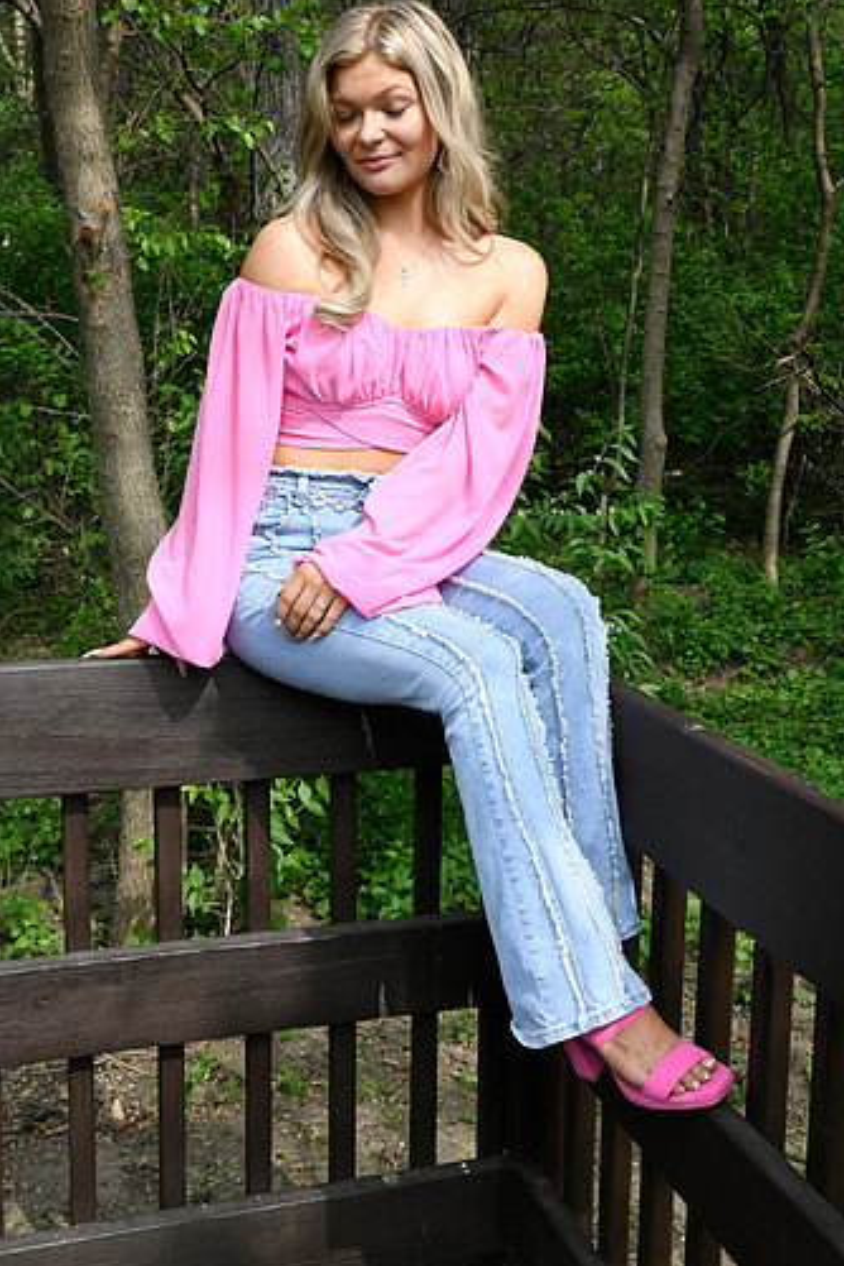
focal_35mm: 44
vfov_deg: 44.4
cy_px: 561
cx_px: 446
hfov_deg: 30.5
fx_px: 1547
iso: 1600
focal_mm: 38
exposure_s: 1/640
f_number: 13
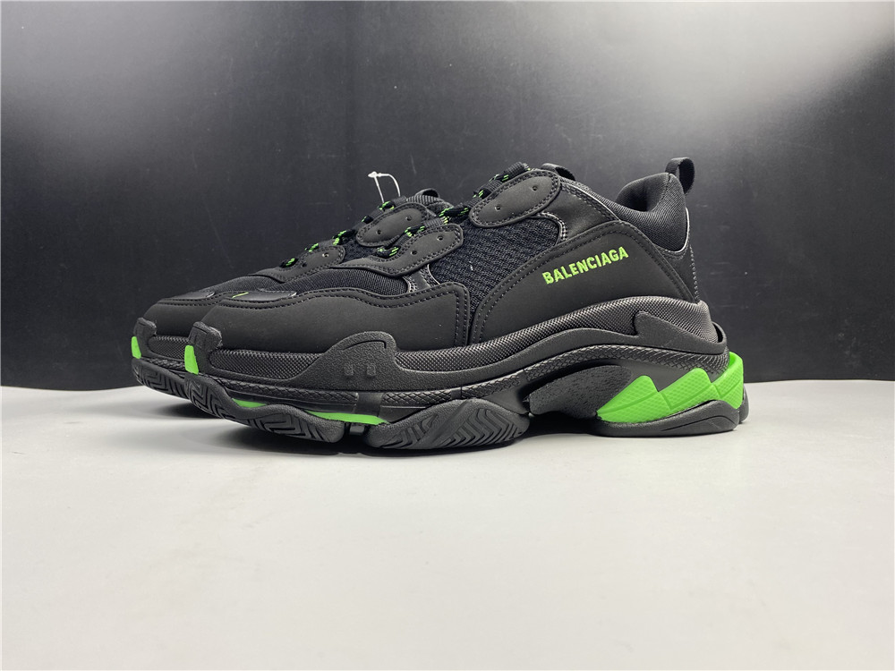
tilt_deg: +0.2
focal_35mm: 26
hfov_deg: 67.3
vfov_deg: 53.1
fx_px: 672
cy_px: 336
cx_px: 448
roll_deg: +1.1
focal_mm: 4.25
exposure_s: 1/100
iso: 80
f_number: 1.8
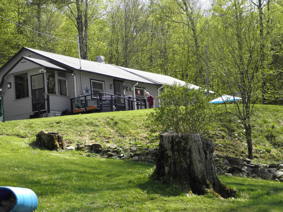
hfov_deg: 28.6
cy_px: 106
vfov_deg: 21.6
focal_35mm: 68
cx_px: 142
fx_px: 556
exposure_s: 1/200
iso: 100
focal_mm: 12.2
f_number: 4.3
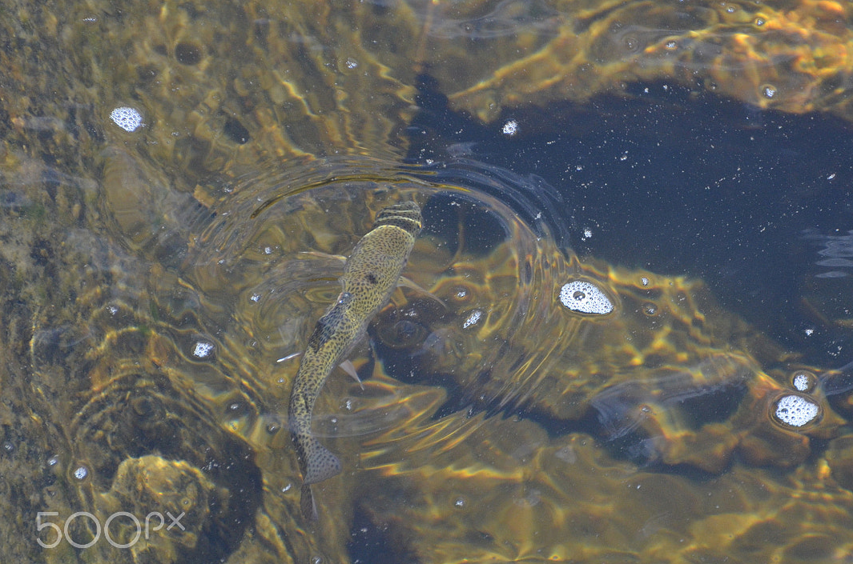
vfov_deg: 2.0
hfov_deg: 3.1
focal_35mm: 676
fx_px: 15982
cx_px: 627
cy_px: 212
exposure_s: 1/1250
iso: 800
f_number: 5.6
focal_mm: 300
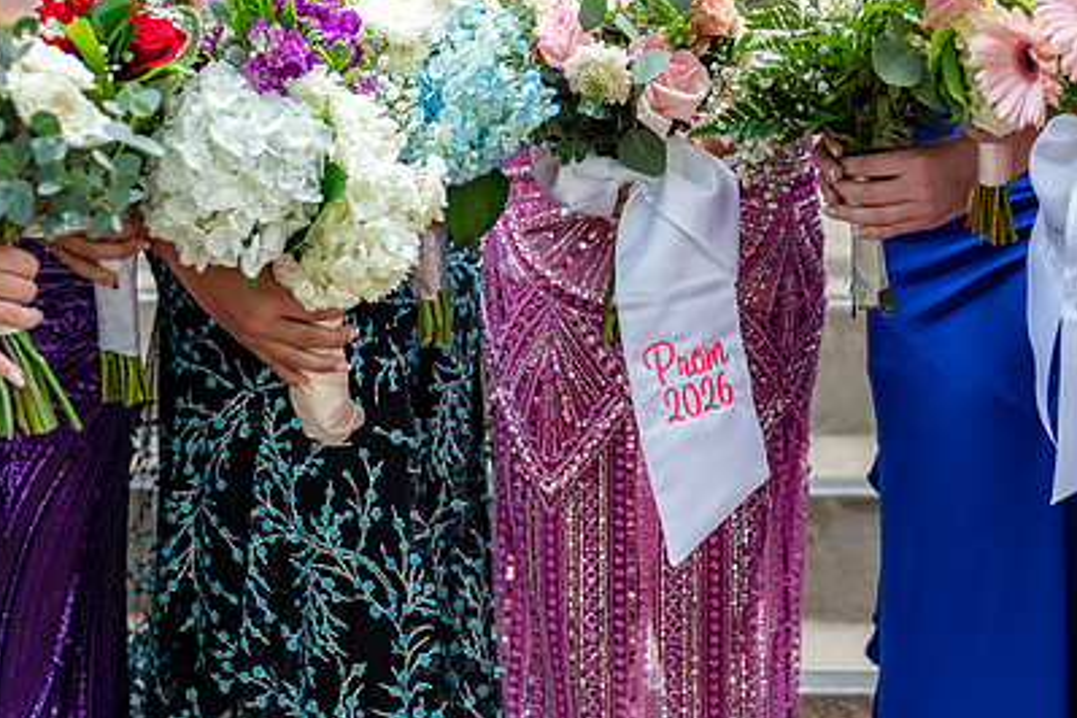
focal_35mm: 91
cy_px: 246
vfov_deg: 15.0
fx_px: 2722
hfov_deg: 22.4
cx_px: 631
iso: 640
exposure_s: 1/500
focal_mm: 50
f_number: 2.5
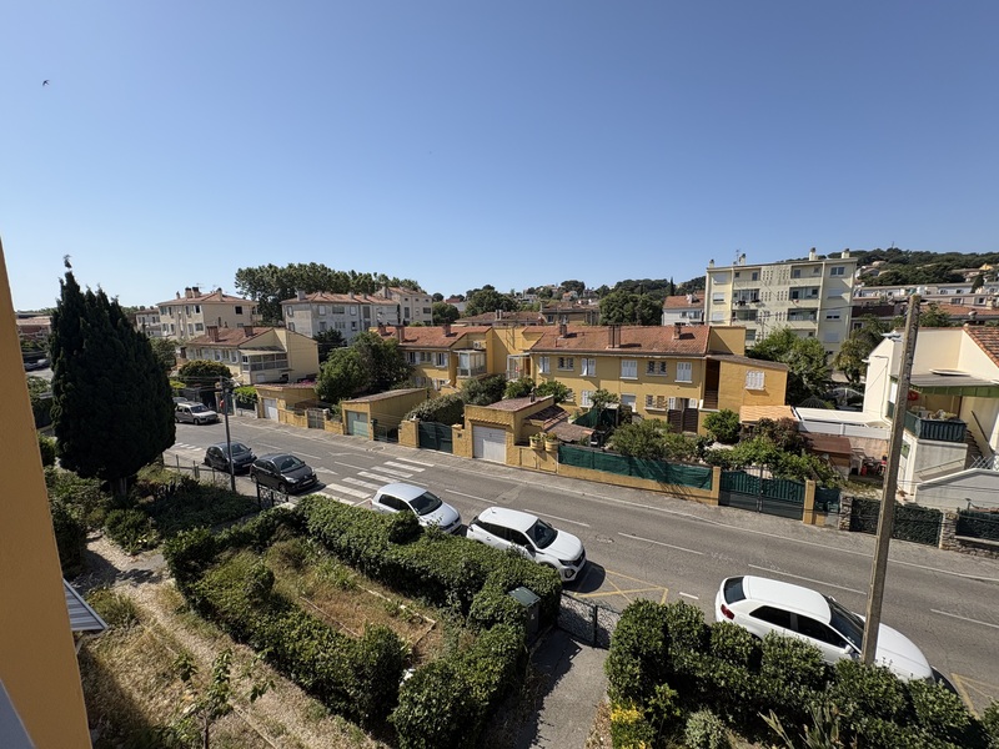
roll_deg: +1.7
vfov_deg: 85.7
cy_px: 374
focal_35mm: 14
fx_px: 404
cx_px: 500
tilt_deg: -6.9
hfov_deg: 102.1
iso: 40
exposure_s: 1/1789
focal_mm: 2.22
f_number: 2.2
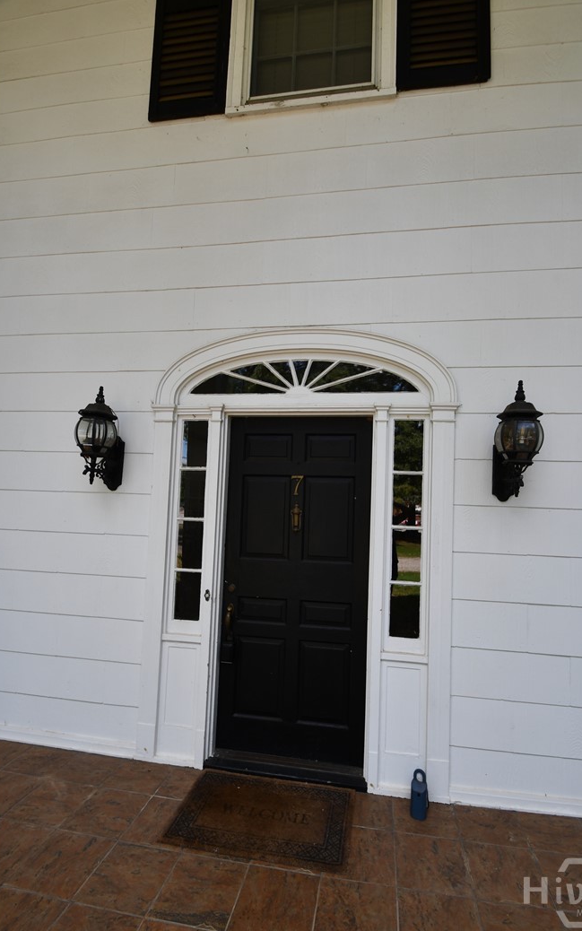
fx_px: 406
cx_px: 315
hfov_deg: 71.1
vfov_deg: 97.8
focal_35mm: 16
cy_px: 471
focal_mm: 10
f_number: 5.6
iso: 220
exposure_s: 1/250
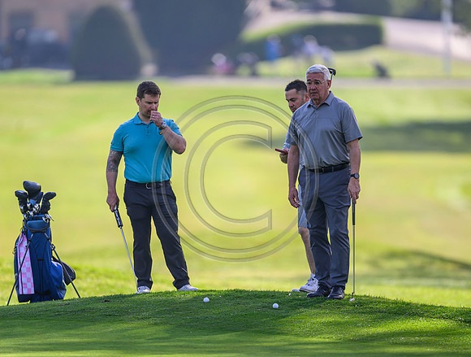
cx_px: 268
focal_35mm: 440
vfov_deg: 3.4
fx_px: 6009
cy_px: 179
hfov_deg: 4.5
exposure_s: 1/3200
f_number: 2.8
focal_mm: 400
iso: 500
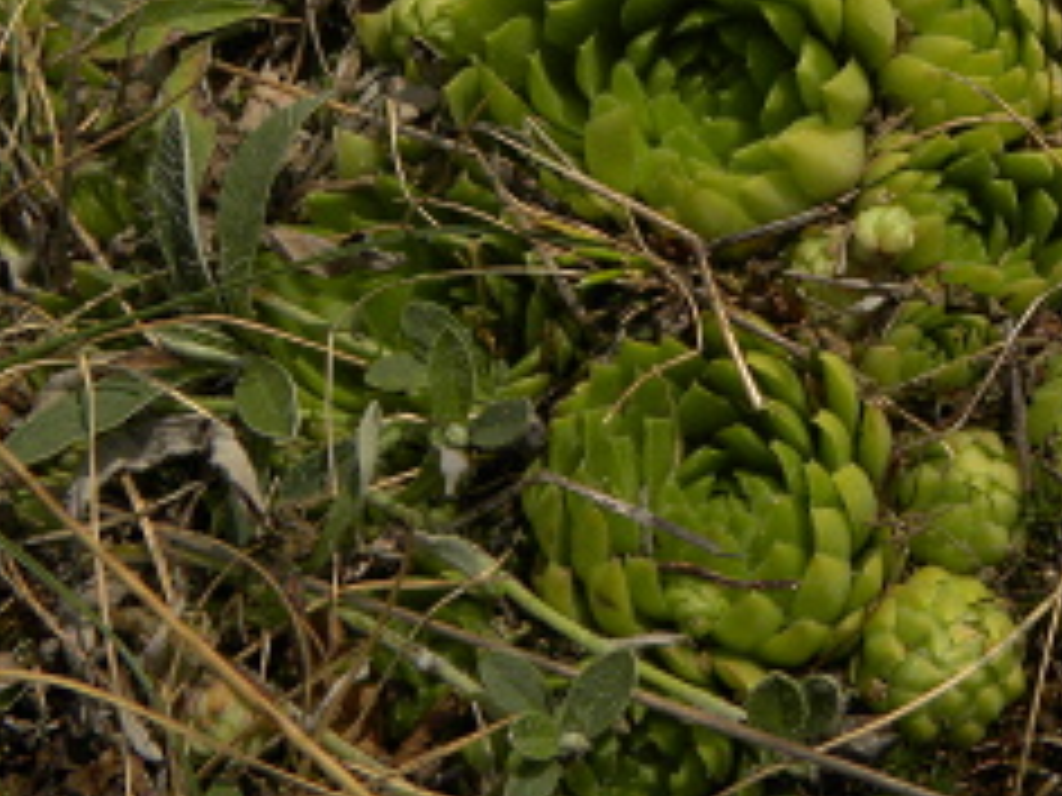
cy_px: 126
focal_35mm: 67
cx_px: 837
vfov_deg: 21.6
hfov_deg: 28.4
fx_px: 2056
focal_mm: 5.9
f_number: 5.6
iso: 64
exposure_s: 1/800
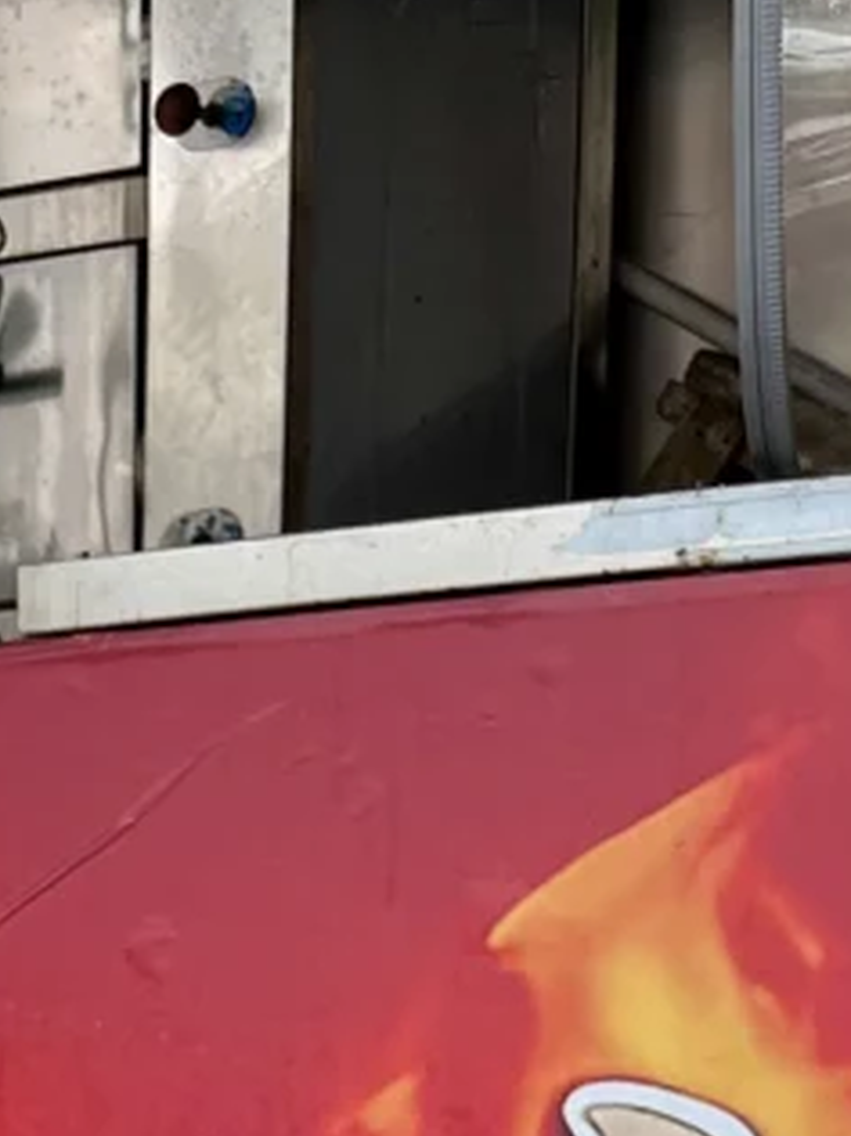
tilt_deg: -20.9
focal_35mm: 119
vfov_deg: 13.4
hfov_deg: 11.3
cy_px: 2499
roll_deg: +5.6
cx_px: -844
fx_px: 3903
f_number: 1.6
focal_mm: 5.1
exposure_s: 1/250
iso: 40
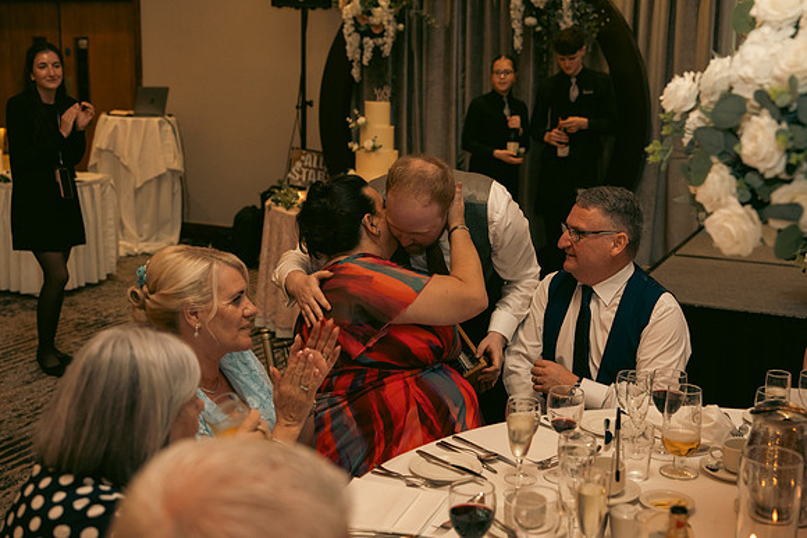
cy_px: 269
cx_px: 404
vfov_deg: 28.7
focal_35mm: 47
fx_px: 1054
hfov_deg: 41.9
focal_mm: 47
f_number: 3.5
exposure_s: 1/160
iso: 2500
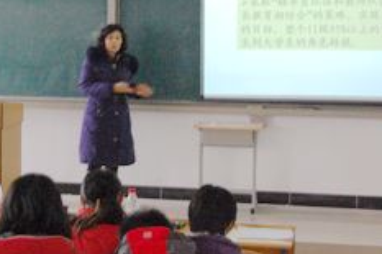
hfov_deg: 22.0
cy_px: 70
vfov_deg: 14.8
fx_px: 976
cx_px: 116
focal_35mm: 92
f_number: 7.1
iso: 1600
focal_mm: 34
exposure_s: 1/4
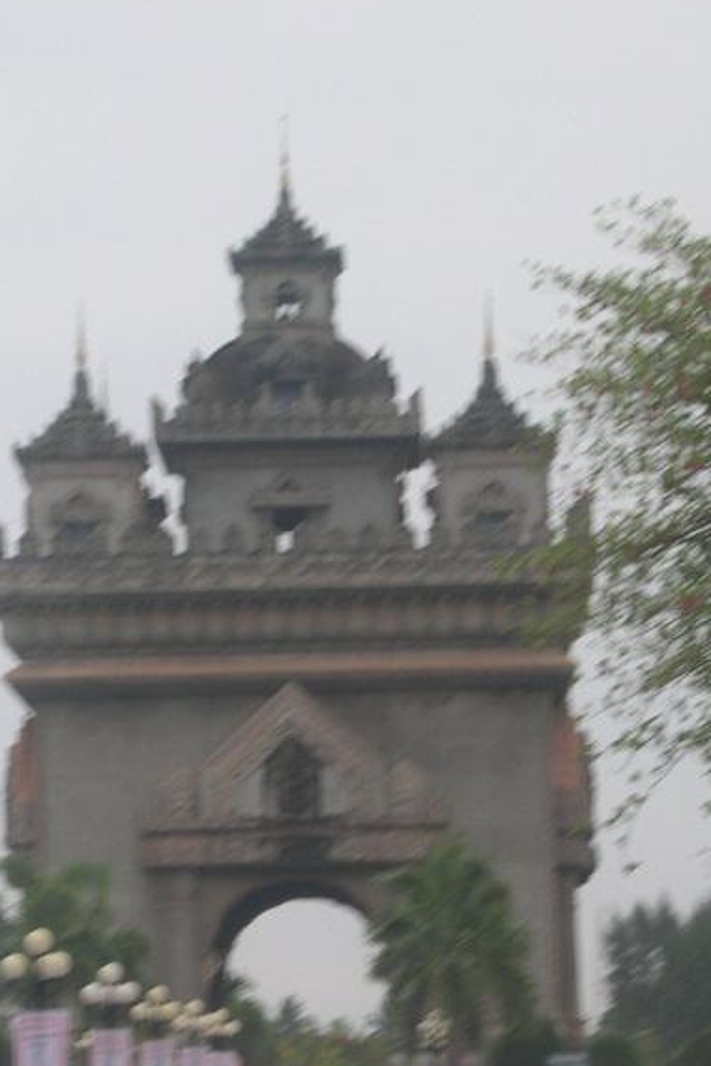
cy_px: 696
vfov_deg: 11.9
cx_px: 232
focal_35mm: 172
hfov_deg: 8.0
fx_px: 5095
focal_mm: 19.5
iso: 100
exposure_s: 1/99.3
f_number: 12
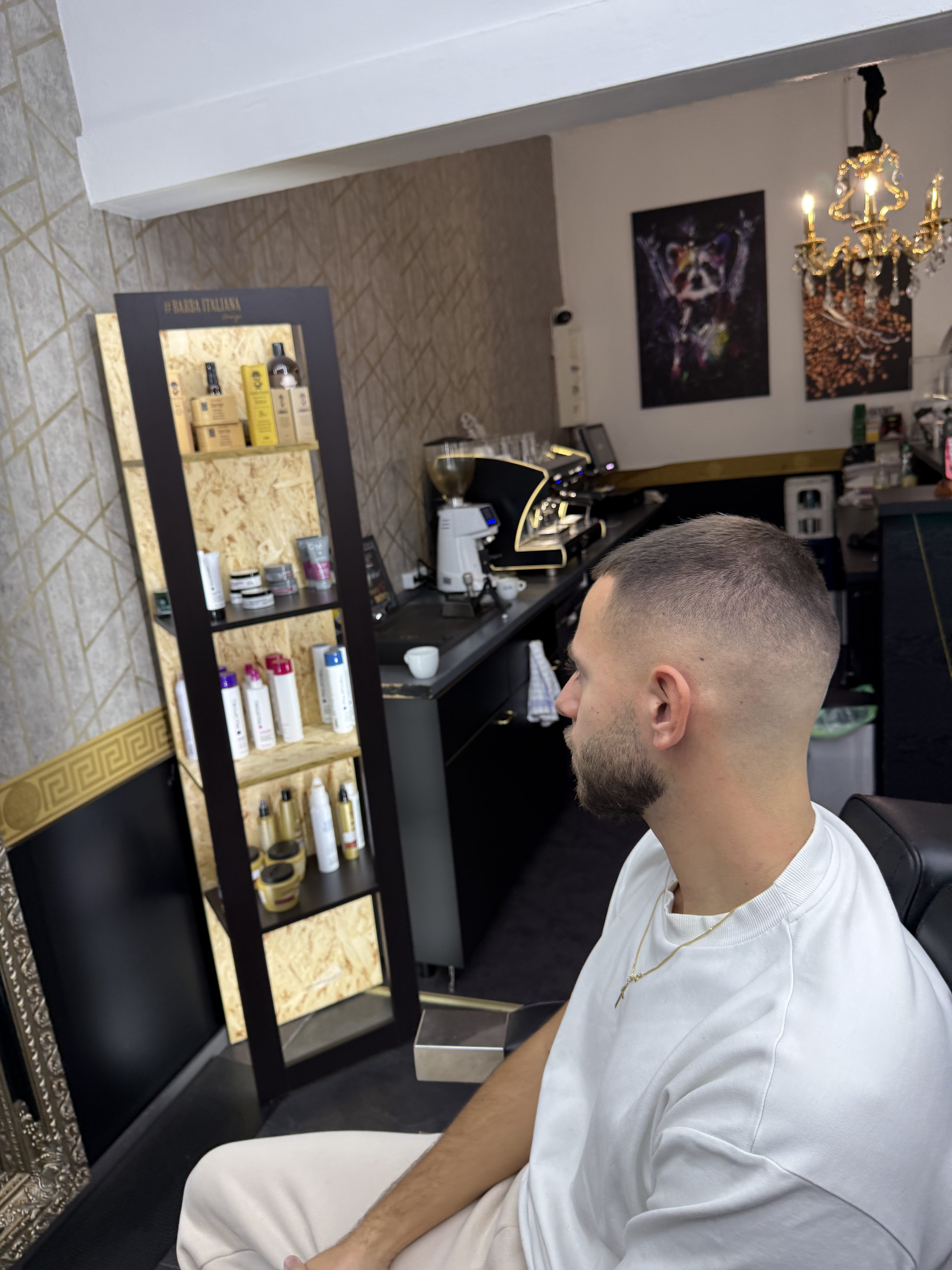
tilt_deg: -11.0
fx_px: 880
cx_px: 476
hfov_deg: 56.8
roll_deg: +5.2
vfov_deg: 71.6
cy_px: 635
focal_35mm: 24
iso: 100
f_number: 1.78
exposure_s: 1/100
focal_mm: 6.76
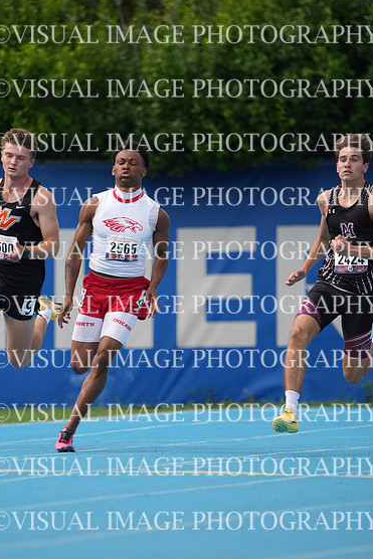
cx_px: 185
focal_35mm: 626
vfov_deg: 3.3
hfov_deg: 2.2
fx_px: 9722
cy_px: 277
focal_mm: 600
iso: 500
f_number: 6.3
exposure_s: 1/1000
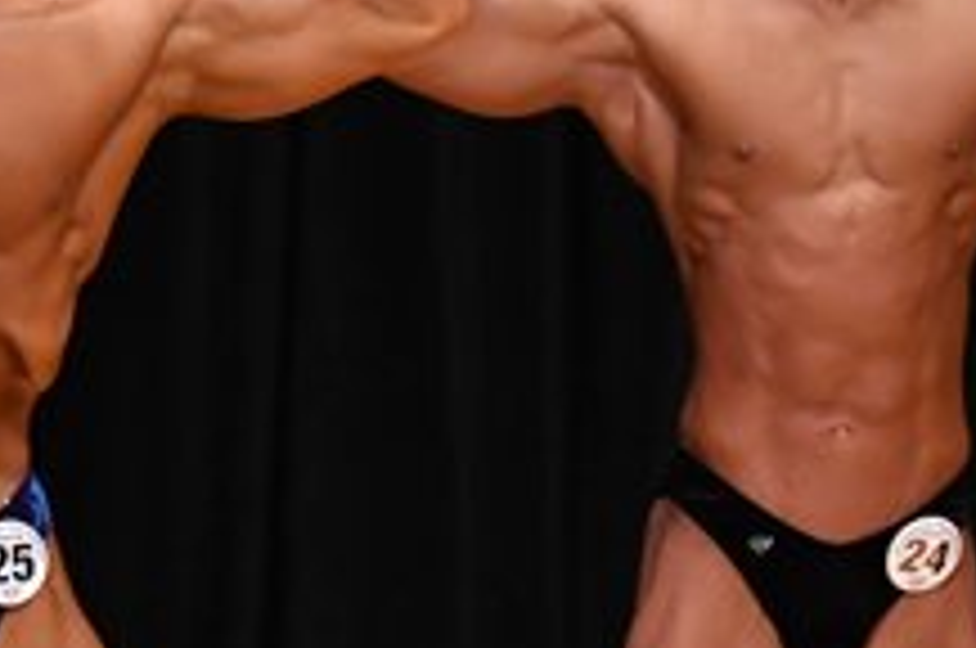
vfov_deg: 1.4
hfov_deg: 2.1
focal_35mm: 965
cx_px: 110
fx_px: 26123
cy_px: 652
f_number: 5.6
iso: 4000
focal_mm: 180
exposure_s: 1/400
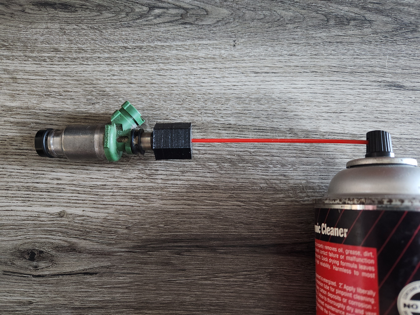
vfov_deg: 58.9
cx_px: 210
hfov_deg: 73.9
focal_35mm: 23
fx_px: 279
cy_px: 158
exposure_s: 1/24
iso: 640
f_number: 1.8
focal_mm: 5.4
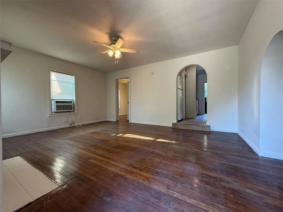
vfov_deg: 85.7
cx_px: 142
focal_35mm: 14
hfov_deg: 102.1
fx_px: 114
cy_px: 106
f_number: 2.2
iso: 200
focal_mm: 2.22
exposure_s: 1/60
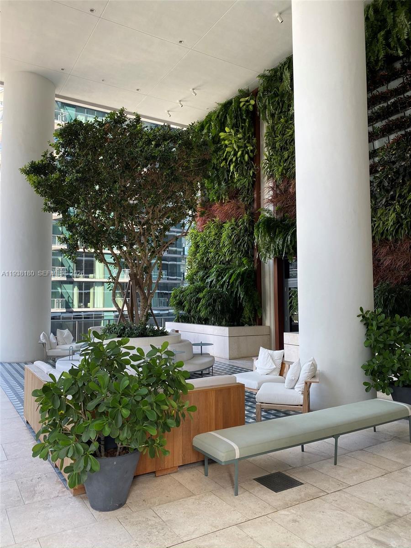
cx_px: 206
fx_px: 412
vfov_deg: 67.3
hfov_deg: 53.1
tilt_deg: +5.2
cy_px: 274
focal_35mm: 26
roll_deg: -0.7
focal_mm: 4.25
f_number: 1.8
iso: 40
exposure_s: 1/122
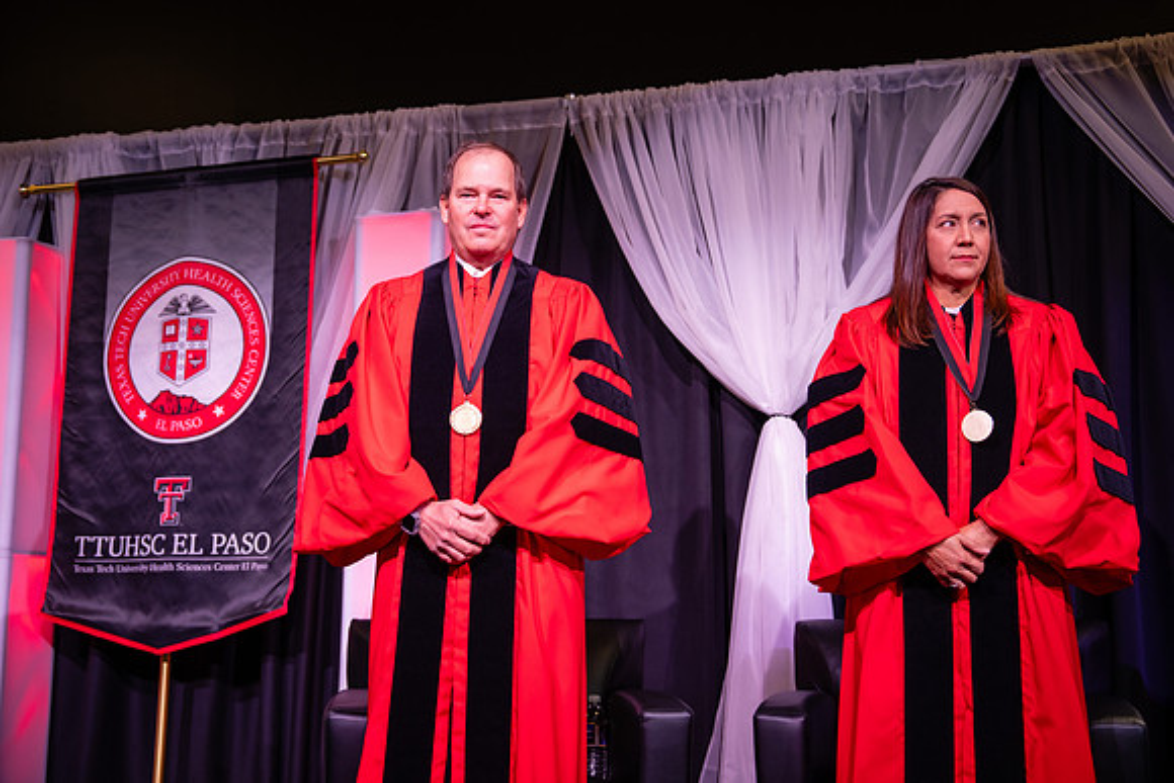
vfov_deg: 28.0
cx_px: 585
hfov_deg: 41.0
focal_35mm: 48
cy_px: 374
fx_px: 1569
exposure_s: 1/160
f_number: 2.8
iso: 160
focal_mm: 45
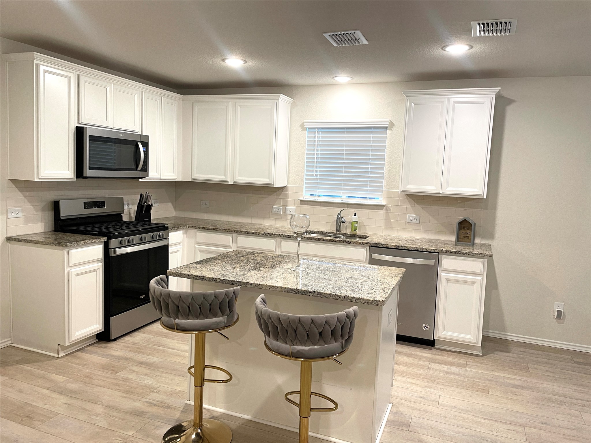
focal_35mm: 26
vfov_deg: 53.1
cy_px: 222
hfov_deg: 67.3
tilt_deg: -4.7
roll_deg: -3.0
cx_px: 296
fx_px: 444
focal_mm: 4.2
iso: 80
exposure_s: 1/60
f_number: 1.6
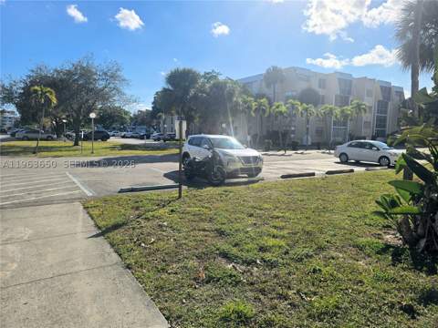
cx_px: 219
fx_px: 291
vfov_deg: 58.9
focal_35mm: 23
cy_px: 164
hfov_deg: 73.9
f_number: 1.7
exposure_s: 1/1533
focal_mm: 6.3
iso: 12
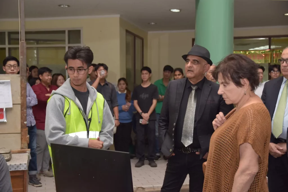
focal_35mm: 51
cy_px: 96
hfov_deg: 38.9
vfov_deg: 26.5
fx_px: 408
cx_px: 144
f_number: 3.5
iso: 500
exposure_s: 1/160
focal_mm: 34
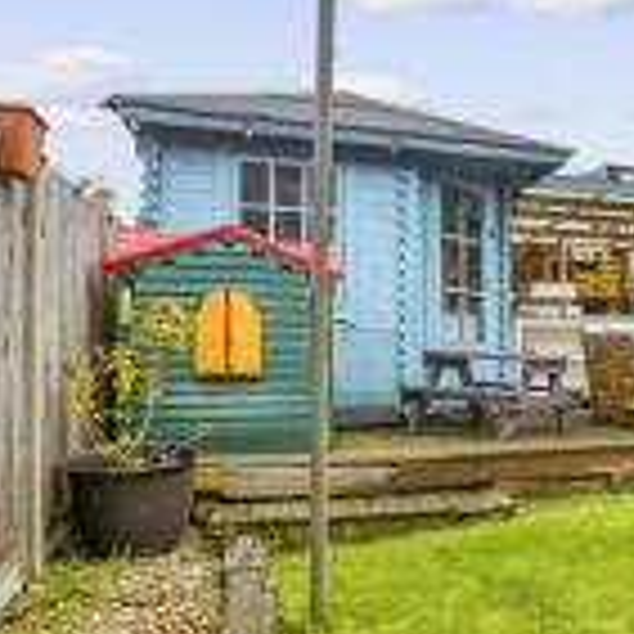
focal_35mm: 43
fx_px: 891
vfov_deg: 39.1
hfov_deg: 31.0
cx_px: 814
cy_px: 339
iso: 160
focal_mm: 10
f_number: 8
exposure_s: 1/60
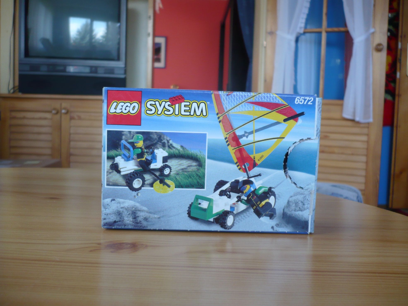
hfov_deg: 52.6
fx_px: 413
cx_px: 204
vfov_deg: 40.7
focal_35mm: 35
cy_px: 153
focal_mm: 5.8
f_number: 2.8
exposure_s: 1/40
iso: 100
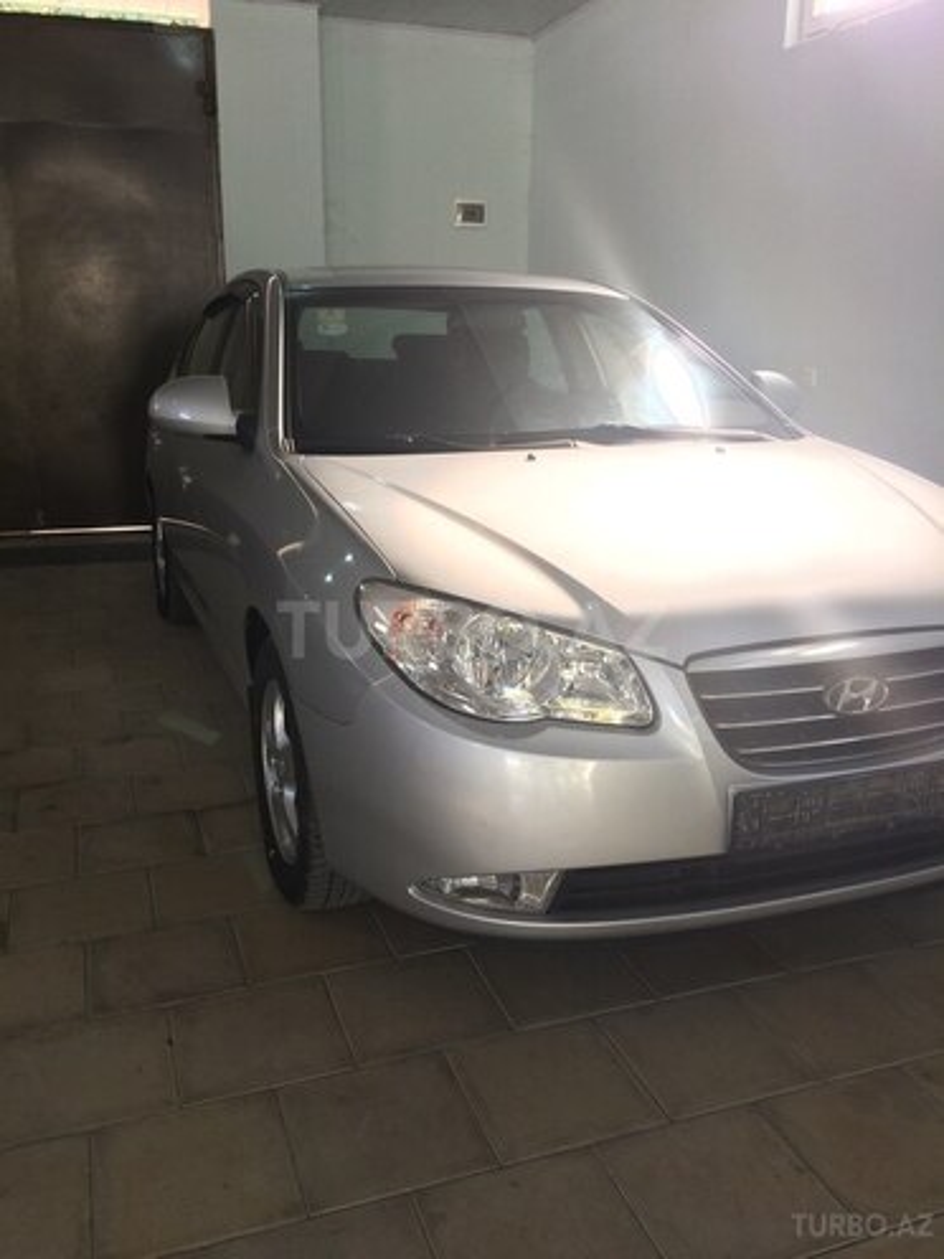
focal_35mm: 29
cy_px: 630
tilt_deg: -15.4
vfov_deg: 61.7
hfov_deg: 48.2
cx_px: 472
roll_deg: +0.2
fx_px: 1054
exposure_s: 1/33
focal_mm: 4.15
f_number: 2.2
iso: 50
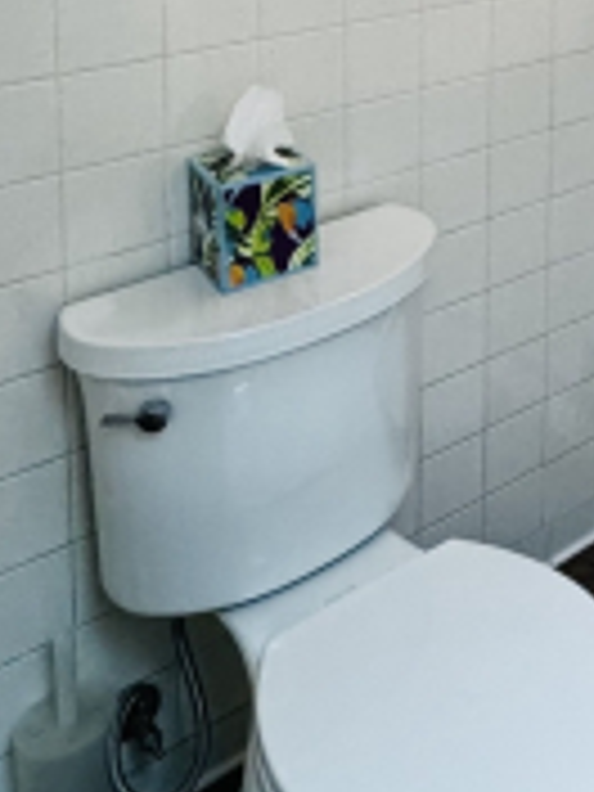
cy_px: -142
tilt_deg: -7.3
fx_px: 1213
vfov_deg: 30.9
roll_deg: -2.5
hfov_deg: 23.8
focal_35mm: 53
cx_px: 796
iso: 320
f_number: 2.2
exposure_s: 1/120
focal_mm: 2.22
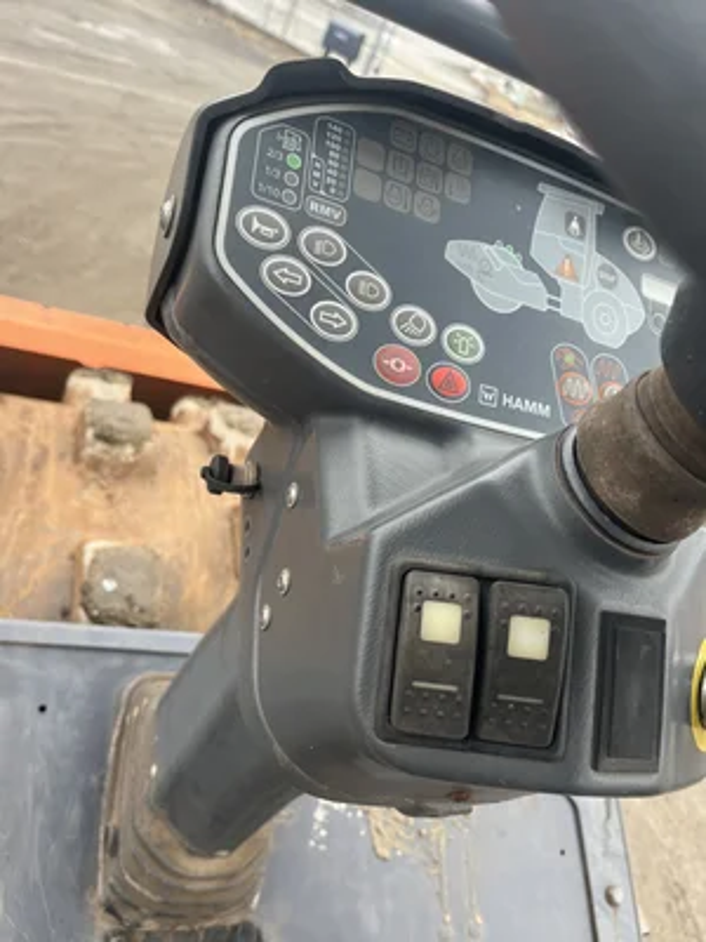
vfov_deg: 67.3
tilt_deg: -32.6
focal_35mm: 26
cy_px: 471
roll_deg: -27.7
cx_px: 353
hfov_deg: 53.1
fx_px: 707
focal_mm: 5.1
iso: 50
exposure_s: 1/642
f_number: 1.6
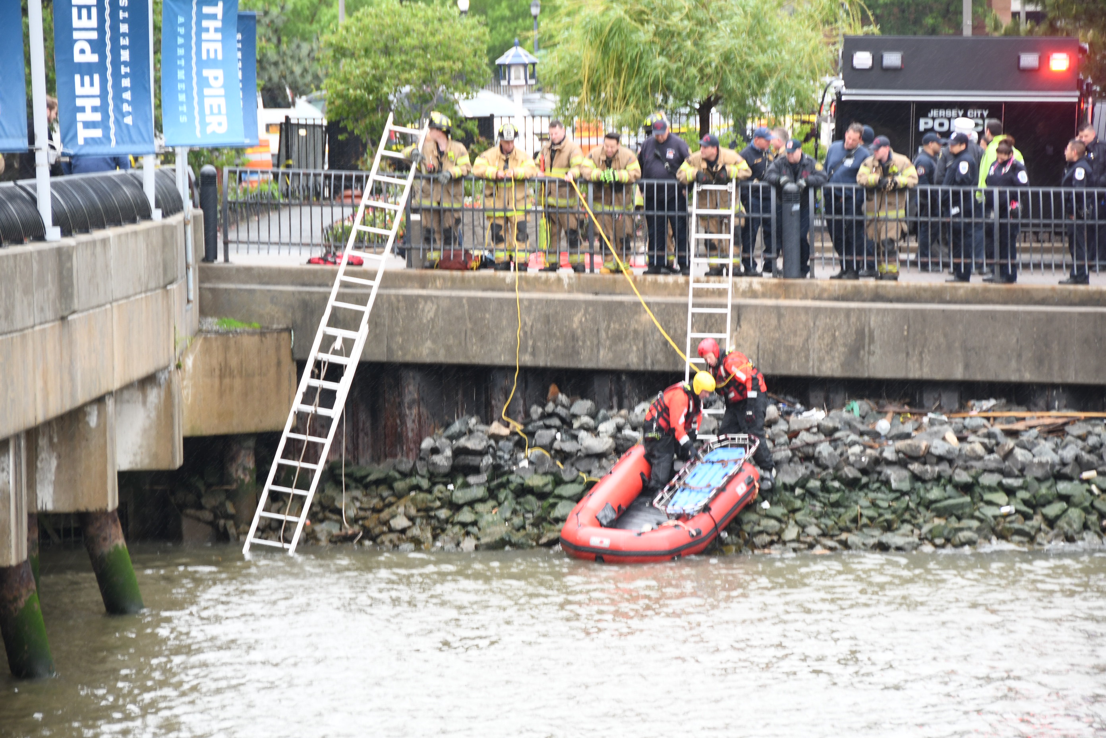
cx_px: 553
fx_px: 5990
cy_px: 369
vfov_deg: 7.0
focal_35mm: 195
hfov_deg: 10.5
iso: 400
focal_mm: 130
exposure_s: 1/60
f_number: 5.6
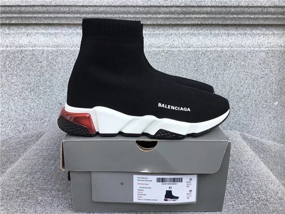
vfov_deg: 45.4
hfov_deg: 58.4
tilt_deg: -16.3
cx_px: 142
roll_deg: +0.1
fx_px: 255
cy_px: 107
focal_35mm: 31
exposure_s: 1/306
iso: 25
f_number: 2.4
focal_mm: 3.3
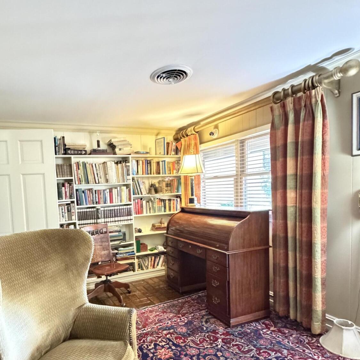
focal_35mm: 22
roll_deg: +2.6
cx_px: 127
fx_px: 259
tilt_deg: -5.2
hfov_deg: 68.1
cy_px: 215
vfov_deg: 69.0
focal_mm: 2.22
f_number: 2.2
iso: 2500
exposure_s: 1/30
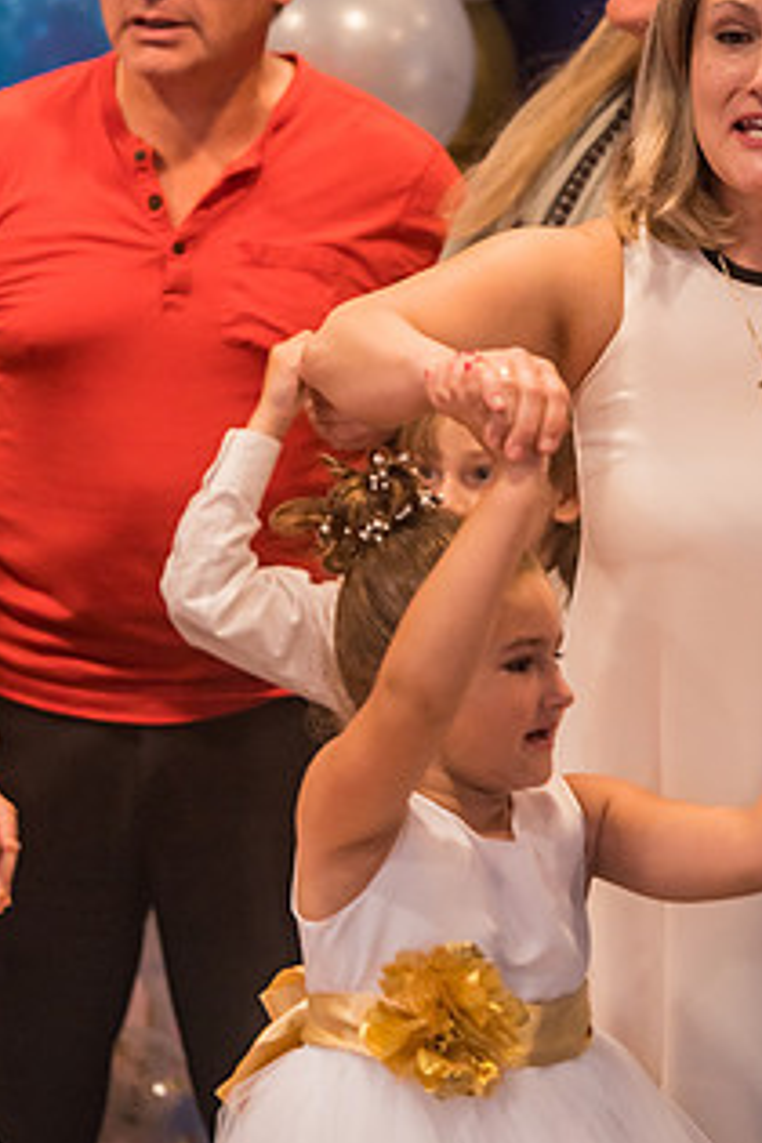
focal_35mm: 193
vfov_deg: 10.7
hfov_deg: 7.1
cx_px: 388
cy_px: 479
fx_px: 6127
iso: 3200
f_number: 3.5
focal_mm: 135
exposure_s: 1/160
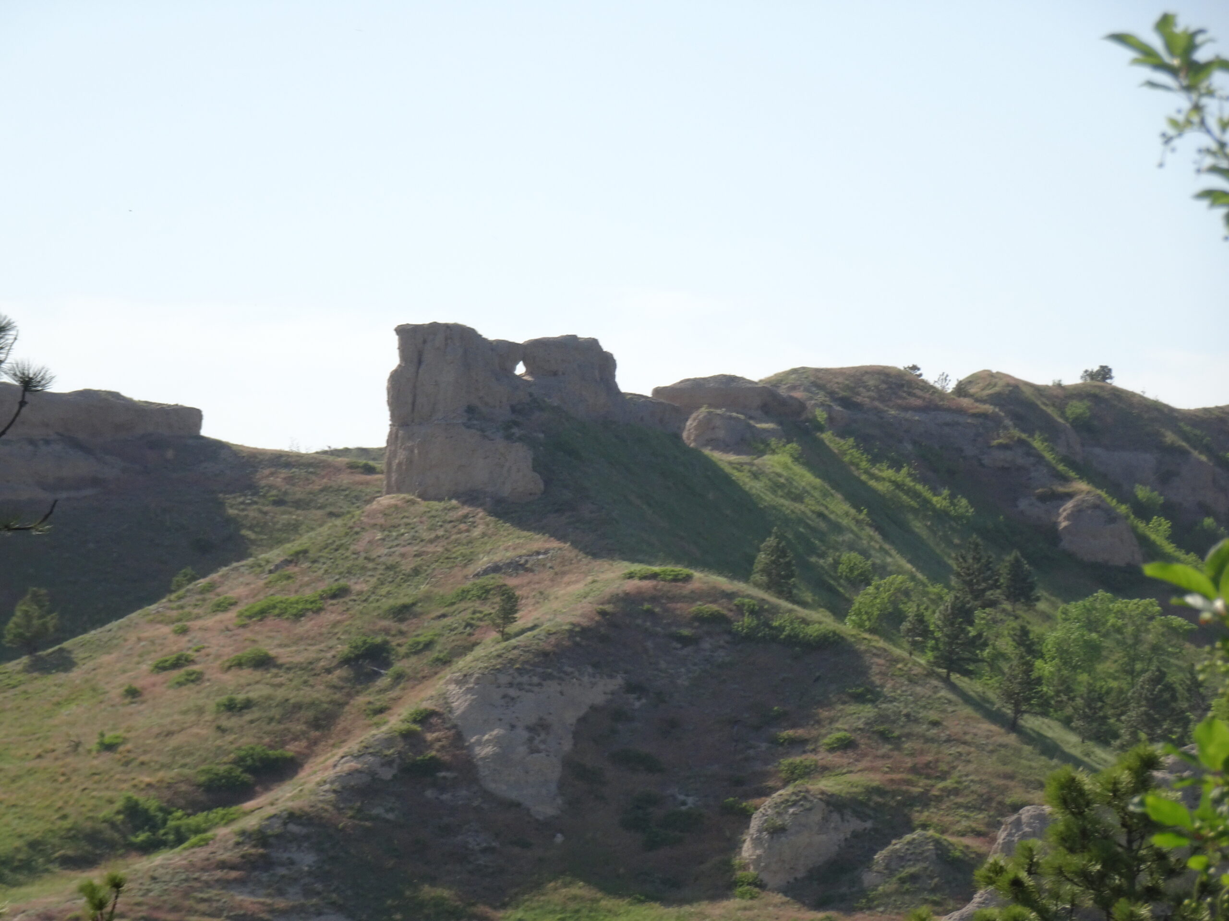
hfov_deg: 9.9
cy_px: 460
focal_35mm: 200
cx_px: 614
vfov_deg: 7.4
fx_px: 7101
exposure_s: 1/320
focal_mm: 34.17
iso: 80
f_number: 6.3
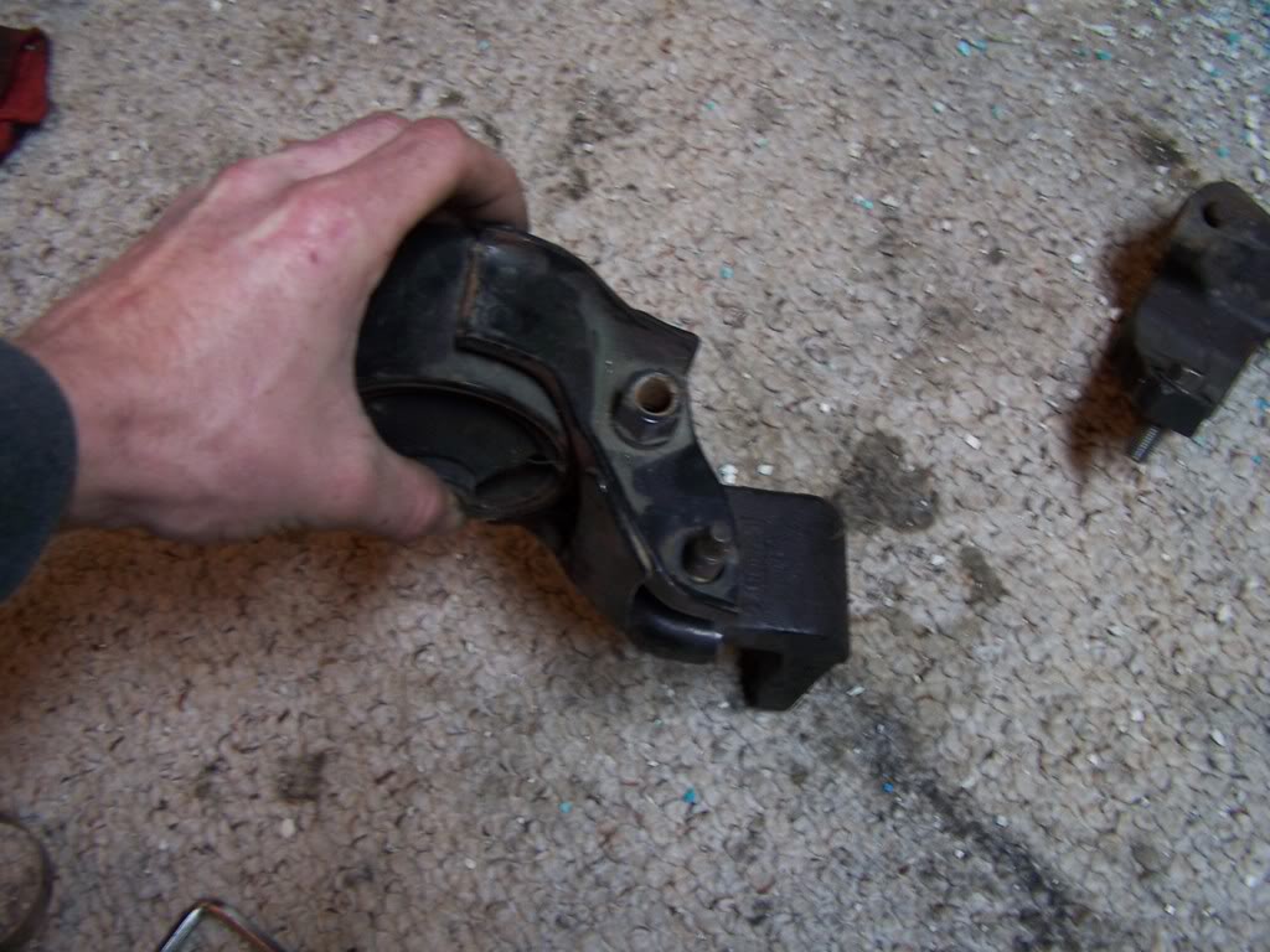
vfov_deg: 37.7
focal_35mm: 38
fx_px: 1394
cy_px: 476
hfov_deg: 49.0
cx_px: 635
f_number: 2.8
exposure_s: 1/8
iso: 80
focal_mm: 6.3
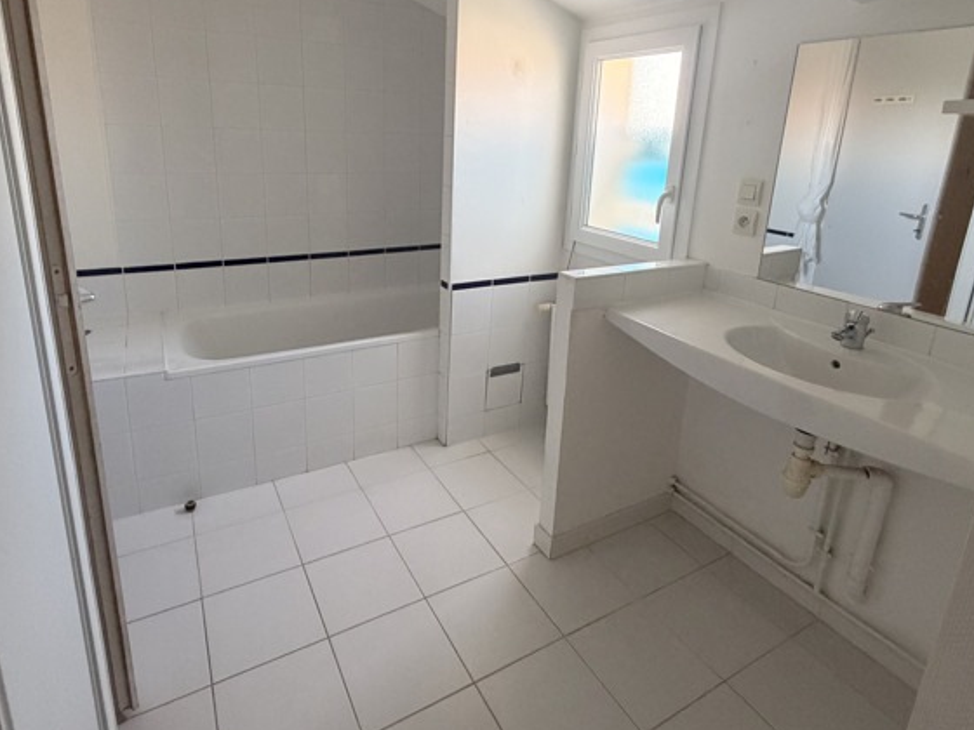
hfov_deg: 81.7
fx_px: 563
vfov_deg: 65.0
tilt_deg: -15.3
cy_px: 273
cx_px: 466
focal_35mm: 20
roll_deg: -2.3
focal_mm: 2.22
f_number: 2.2
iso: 320
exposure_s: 1/91
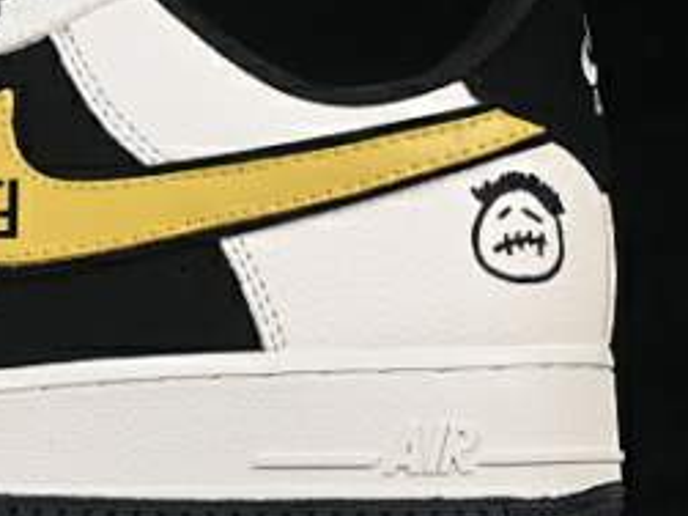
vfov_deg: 7.1
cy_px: 132
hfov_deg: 9.3
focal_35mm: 210
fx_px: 4172
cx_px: -69
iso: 160
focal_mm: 50
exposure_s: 1/80
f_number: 8
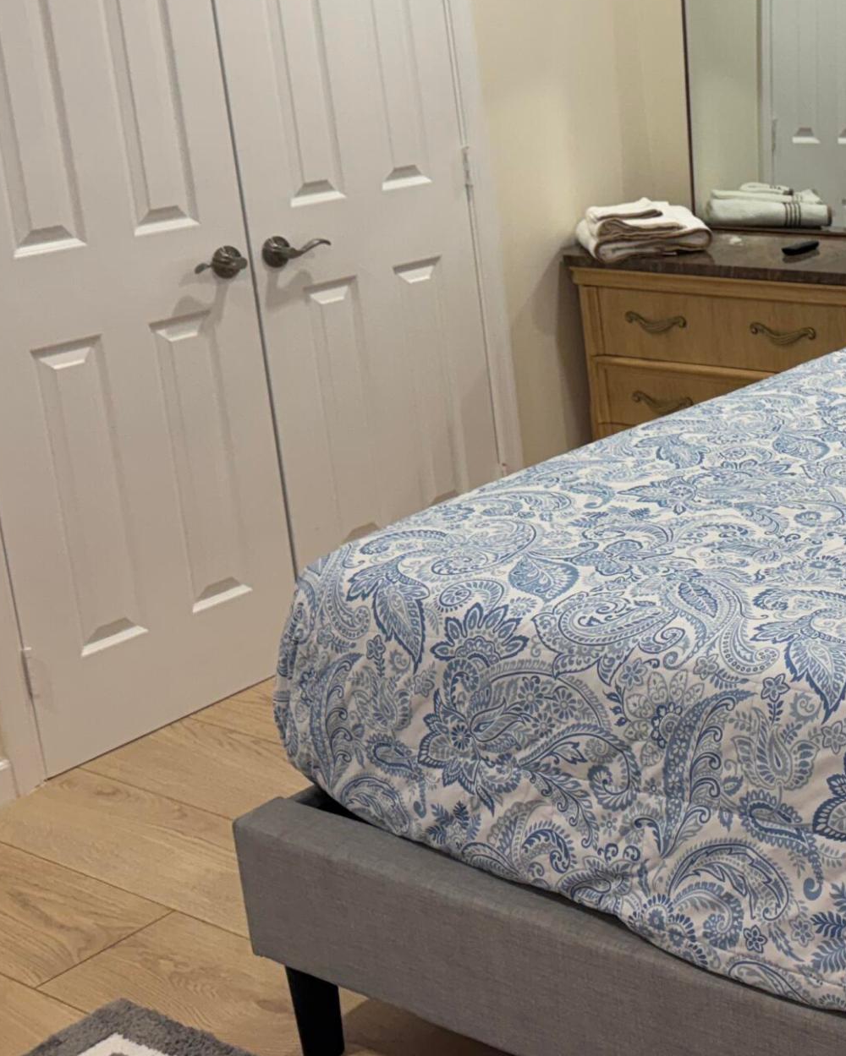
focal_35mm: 54
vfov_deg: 34.3
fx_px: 1689
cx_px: 923
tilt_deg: -13.2
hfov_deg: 26.0
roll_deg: +3.0
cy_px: 332
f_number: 1.78
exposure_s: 1/120
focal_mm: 6.76
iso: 125
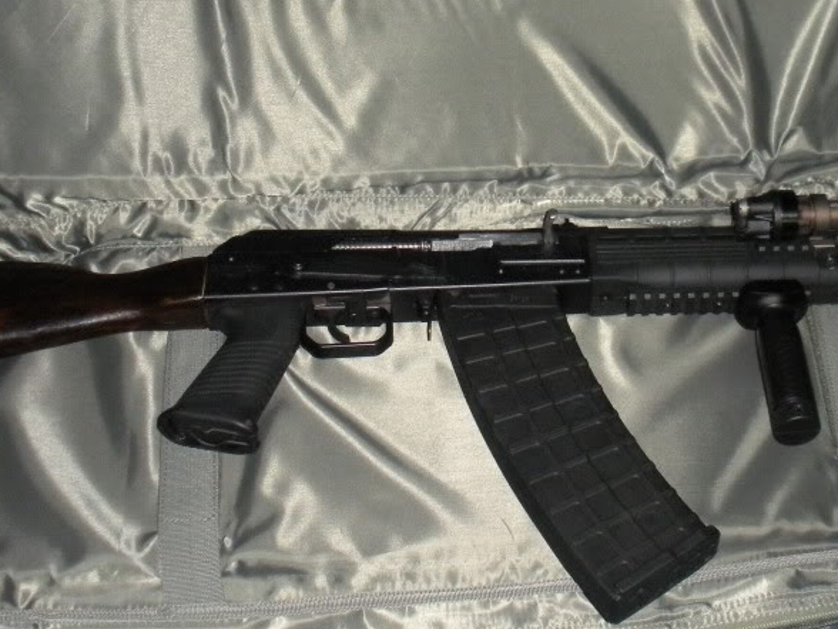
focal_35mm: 61
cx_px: 506
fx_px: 1477
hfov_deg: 31.6
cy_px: 228
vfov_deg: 24.0
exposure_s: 1/60
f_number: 3.5
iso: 400
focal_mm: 6.3
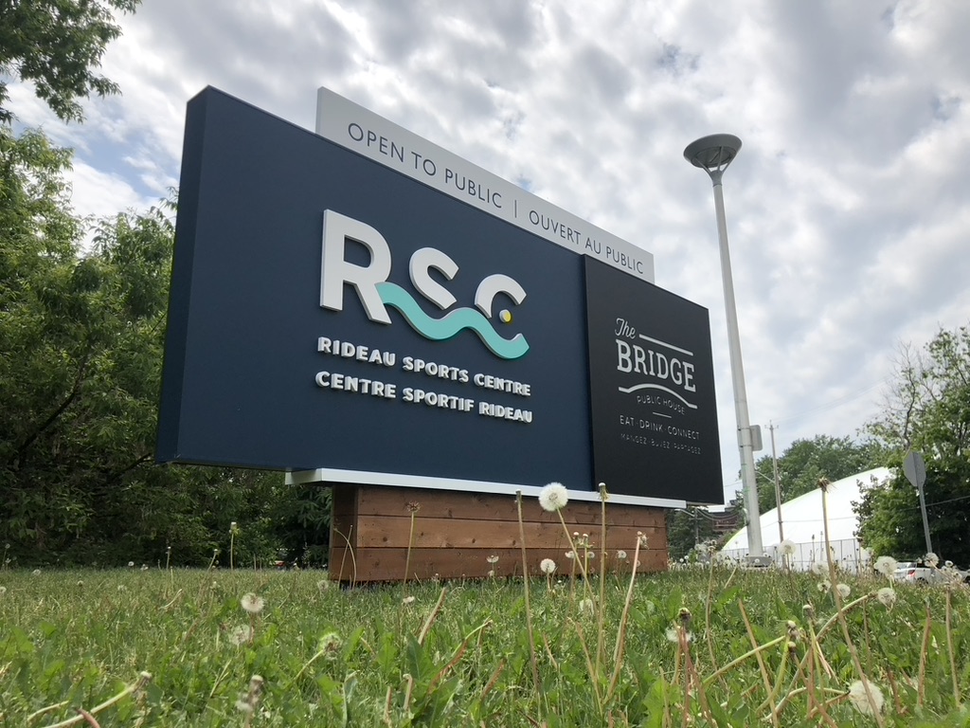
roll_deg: +2.3
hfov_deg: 63.4
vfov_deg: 49.7
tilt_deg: +13.5
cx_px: 485
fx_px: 785
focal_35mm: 28
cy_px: 364
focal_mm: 4
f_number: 1.8
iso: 25
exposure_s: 1/4367
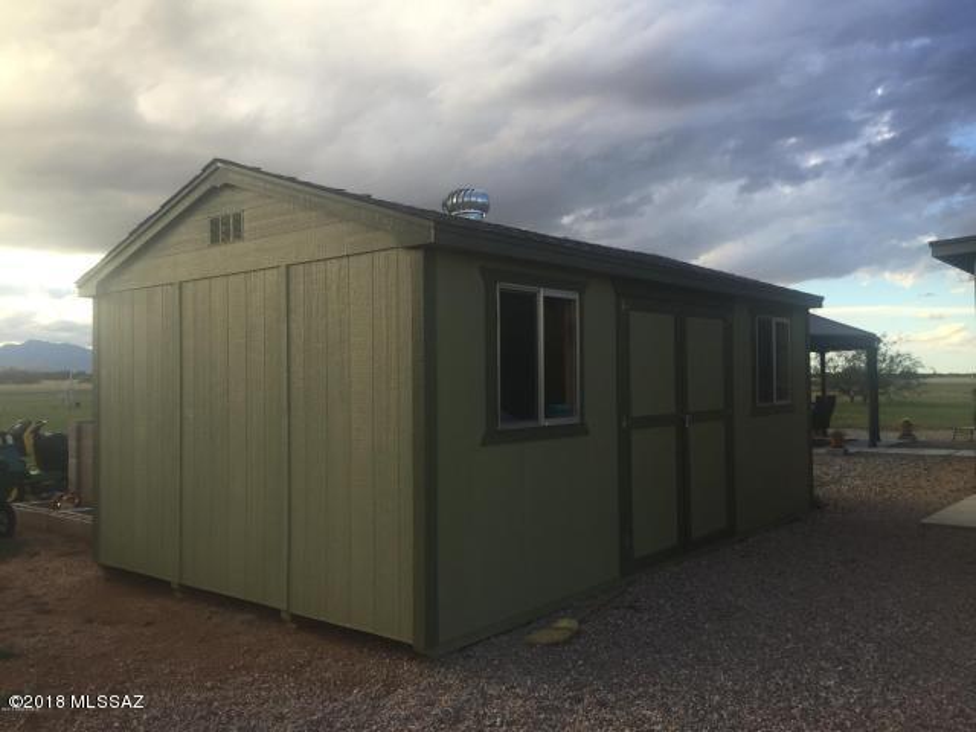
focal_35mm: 29
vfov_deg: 48.2
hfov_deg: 61.7
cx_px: 488
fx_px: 818
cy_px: 366
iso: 32
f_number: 2.2
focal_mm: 4.15
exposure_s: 1/356
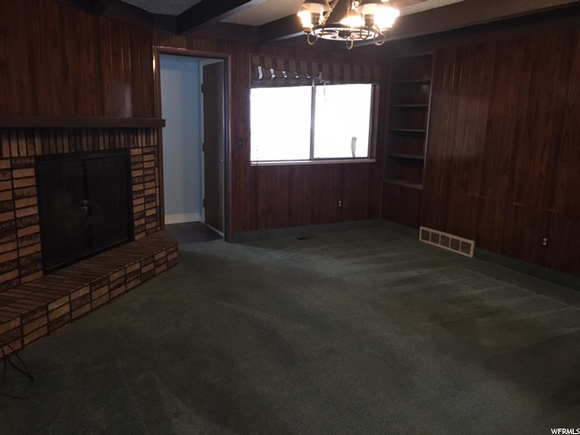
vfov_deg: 48.2
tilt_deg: -12.6
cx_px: 290
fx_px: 486
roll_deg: -1.3
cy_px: 218
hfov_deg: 61.7
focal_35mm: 29
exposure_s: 1/15
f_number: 2.2
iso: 250
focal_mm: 4.15
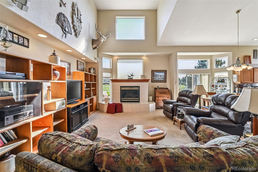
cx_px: 129
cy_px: 86
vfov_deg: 77.3
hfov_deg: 100.4
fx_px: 107
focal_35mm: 15
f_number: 10
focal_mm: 15
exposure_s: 1/30
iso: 400
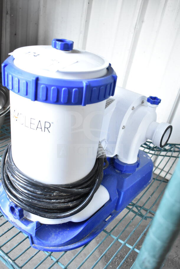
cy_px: 134
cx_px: 90
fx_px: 259
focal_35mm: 34
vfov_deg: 55.1
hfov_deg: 38.4
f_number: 4.5
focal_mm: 23
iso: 1600
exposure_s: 1/80
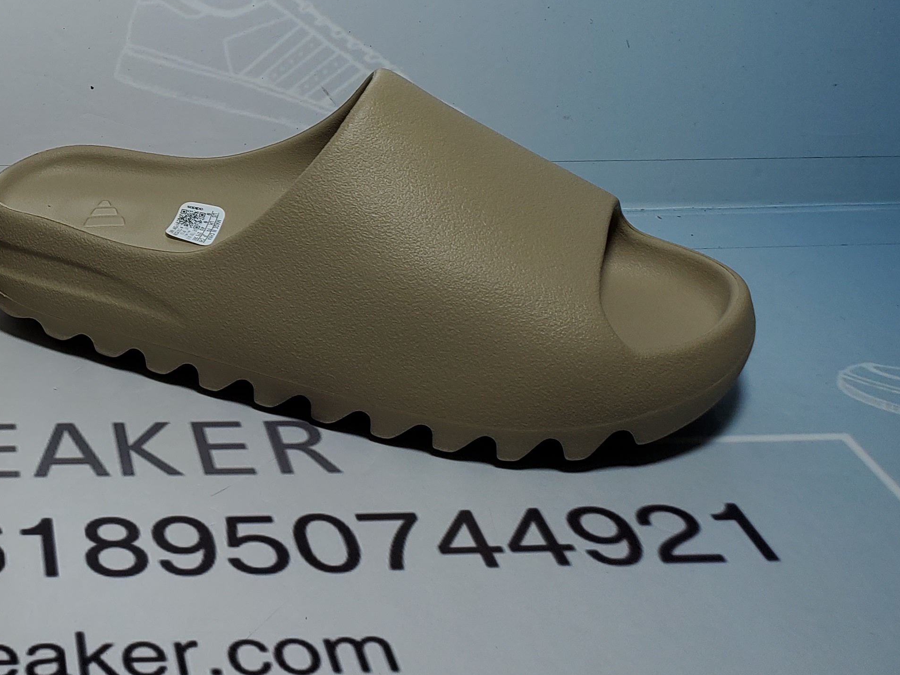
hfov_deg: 31.9
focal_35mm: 55
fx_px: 1430
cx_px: -26
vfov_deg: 25.8
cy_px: 80
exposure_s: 1/499
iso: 50
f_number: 2.4
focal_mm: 4.3
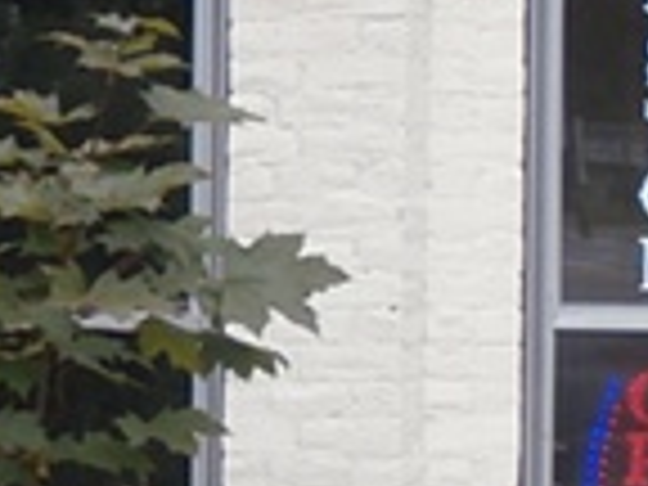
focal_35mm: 254
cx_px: -274
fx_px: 4755
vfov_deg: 5.9
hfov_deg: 7.7
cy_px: 266
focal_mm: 10.1
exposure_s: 1/100
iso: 100
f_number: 4.5
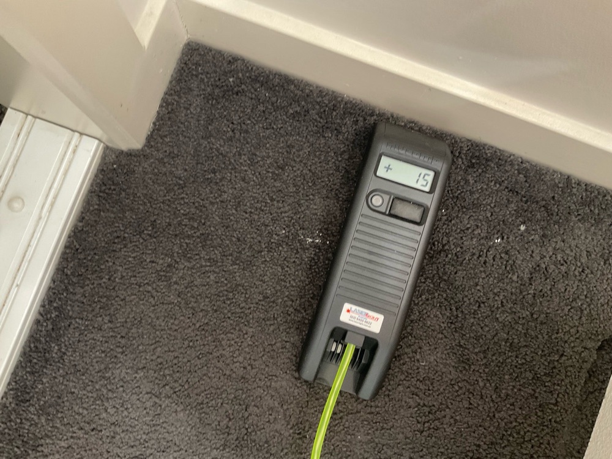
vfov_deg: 48.2
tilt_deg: -82.1
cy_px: 230
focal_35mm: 29
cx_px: 306
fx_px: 513
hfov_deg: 61.7
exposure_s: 1/33
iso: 250
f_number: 1.8
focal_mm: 3
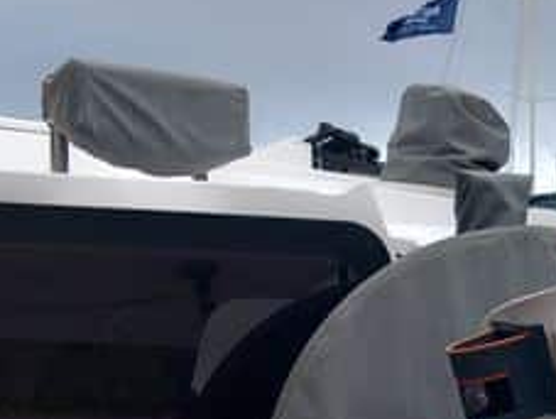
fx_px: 1528
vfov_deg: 15.3
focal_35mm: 95
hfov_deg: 19.2
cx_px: 701
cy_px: 446
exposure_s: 1/136
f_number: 1.8
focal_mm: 4
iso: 20
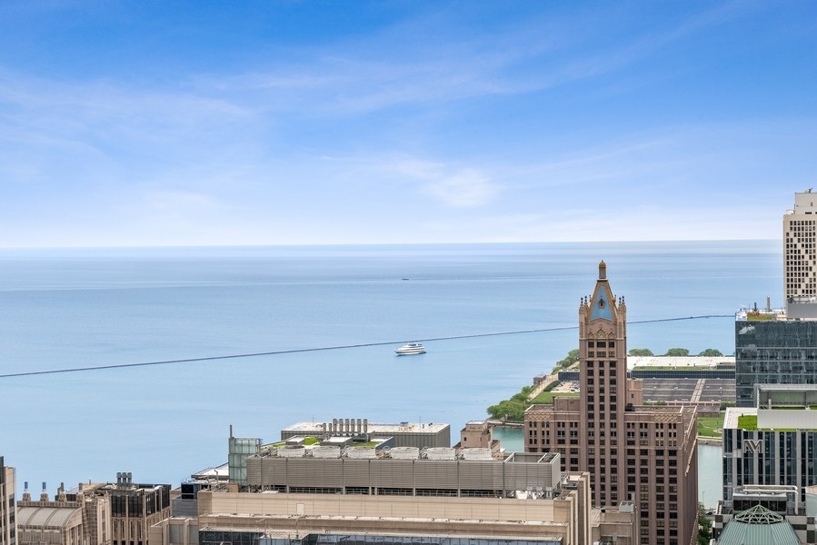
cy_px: 272
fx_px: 1589
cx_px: 408
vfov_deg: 19.5
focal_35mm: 70
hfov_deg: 28.8
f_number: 8
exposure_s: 1/640
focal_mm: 70
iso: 200
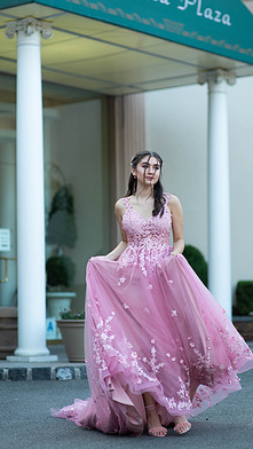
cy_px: 205
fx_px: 1214
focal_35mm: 102
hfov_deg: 11.9
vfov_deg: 20.9
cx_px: 109
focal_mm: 85
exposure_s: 1/640
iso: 250
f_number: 2
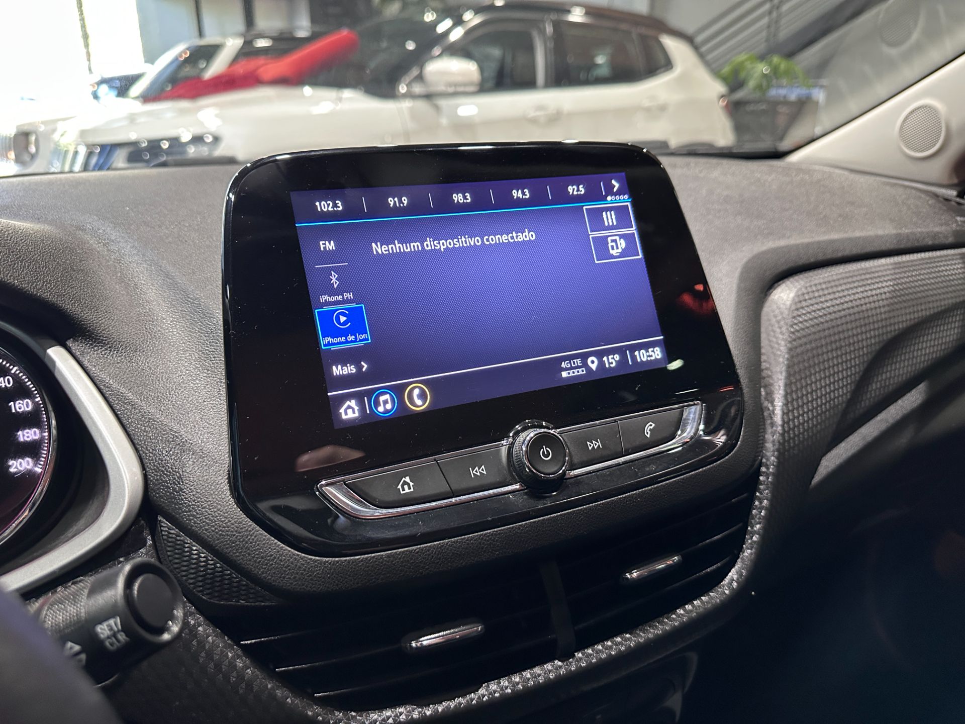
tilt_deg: -19.4
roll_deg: +0.2
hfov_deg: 71.6
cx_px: 482
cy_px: 362
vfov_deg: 56.8
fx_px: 669
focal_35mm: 24
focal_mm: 6.86
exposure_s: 1/60
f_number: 1.78
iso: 500
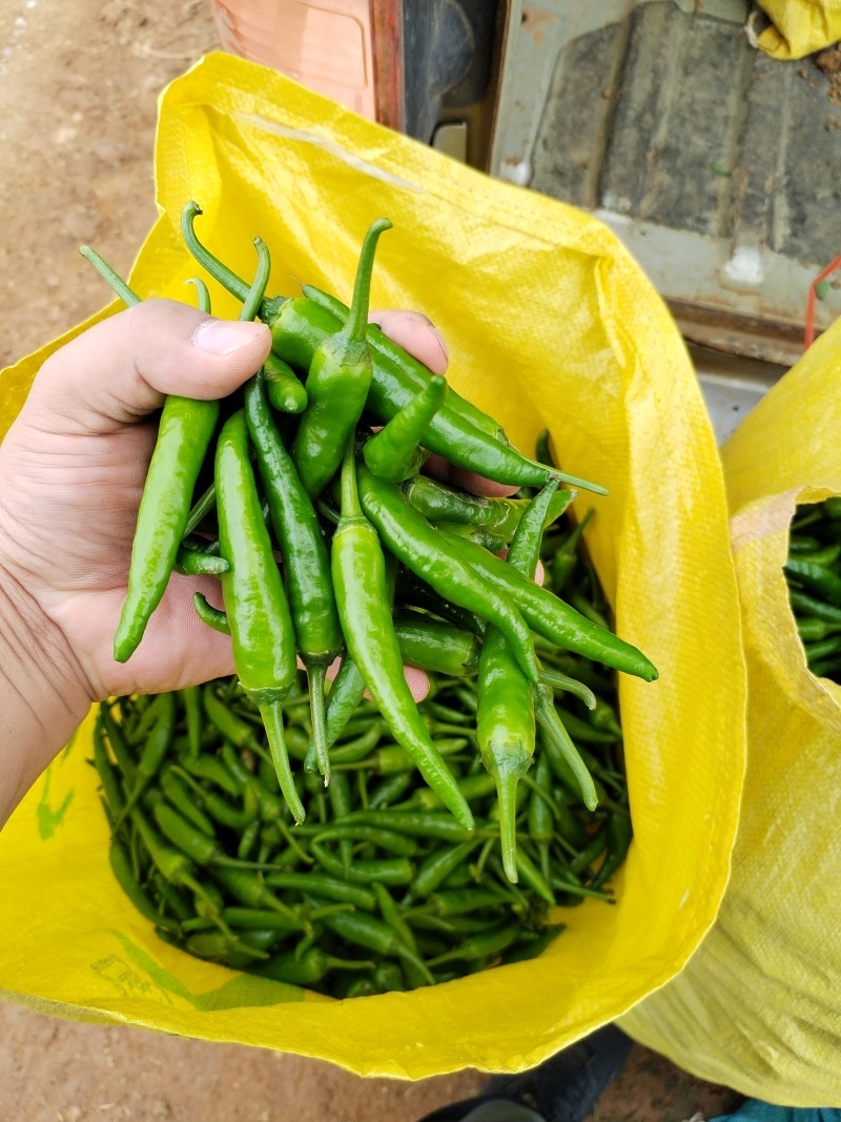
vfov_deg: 67.3
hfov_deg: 53.1
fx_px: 842
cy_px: 561
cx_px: 420
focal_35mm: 26
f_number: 1.8
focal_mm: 4.75
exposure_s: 1/241
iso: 100
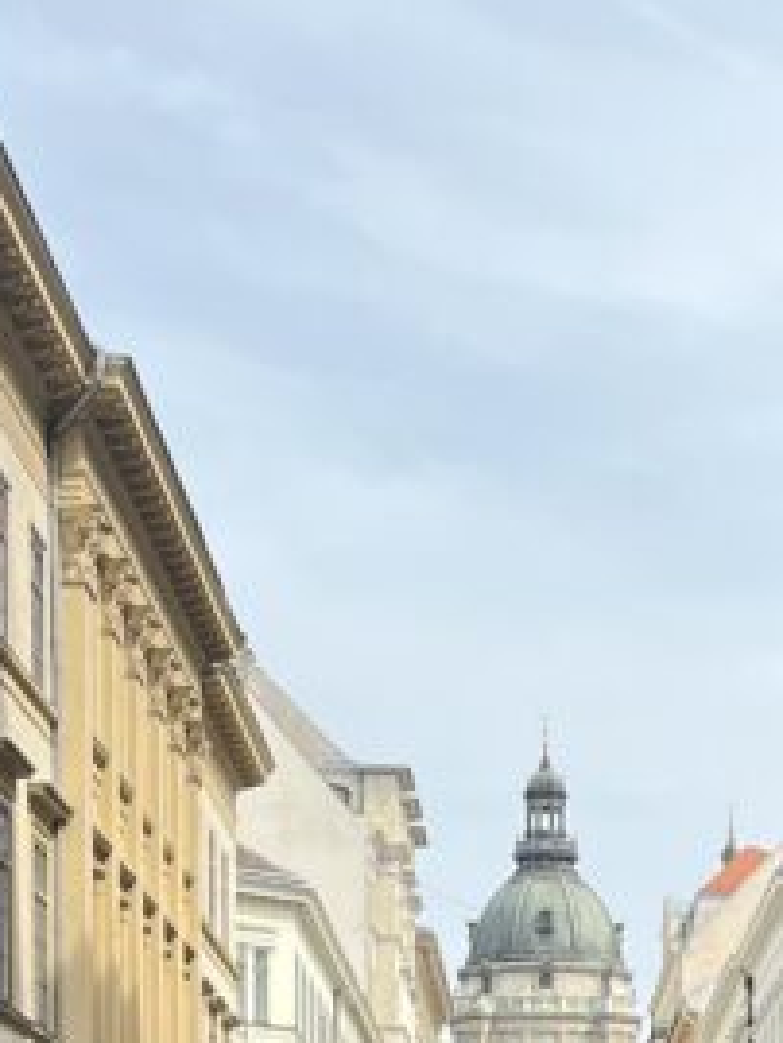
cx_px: 601
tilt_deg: -2.0
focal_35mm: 99
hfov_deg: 14.9
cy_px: 1388
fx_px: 2983
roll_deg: +0.1
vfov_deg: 18.3
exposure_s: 1/1647
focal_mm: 5.1
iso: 50
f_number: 1.6
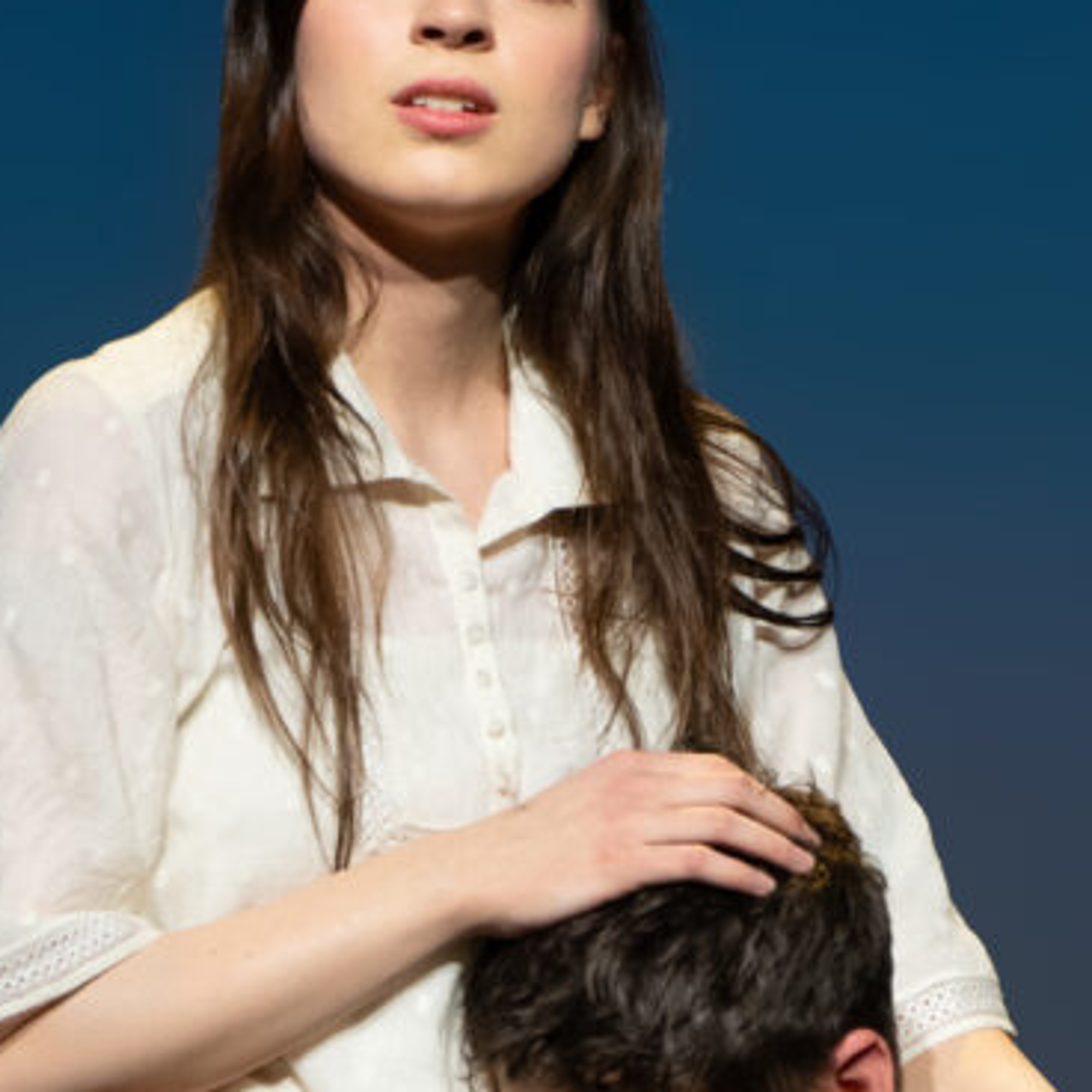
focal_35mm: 663
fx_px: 23663
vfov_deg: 2.6
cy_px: 1125
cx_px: 684
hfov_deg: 2.6
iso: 800
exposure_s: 1/200
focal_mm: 187
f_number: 4
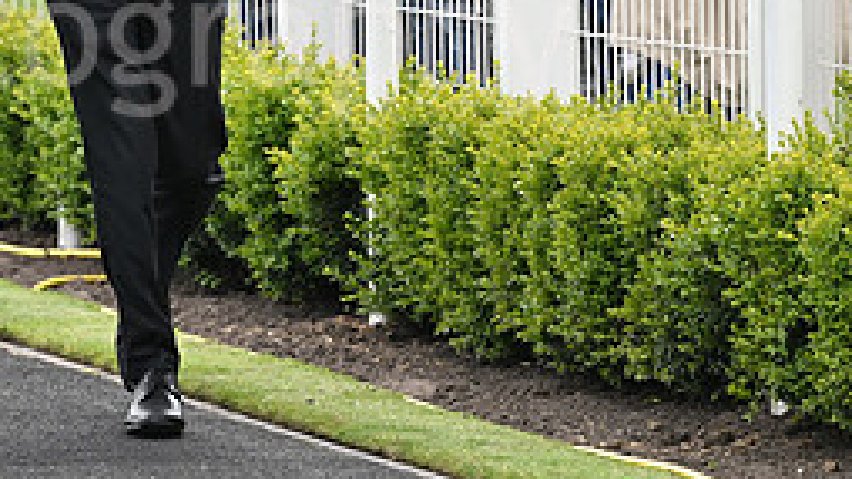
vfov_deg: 2.5
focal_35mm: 478
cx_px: 144
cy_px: -126
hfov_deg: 4.5
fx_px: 10801
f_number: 5.6
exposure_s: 1/800
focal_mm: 200
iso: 400
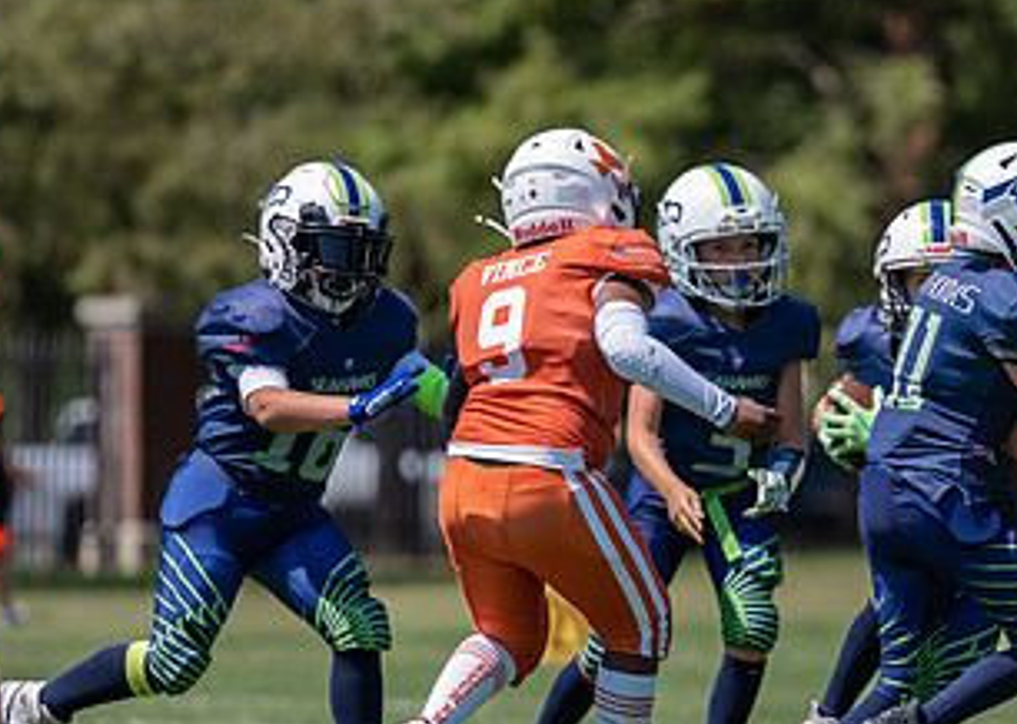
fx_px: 14833
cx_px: 905
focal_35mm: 514
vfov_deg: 2.8
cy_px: 505
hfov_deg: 3.9
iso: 100
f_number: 2.8
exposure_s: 1/2500
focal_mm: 200
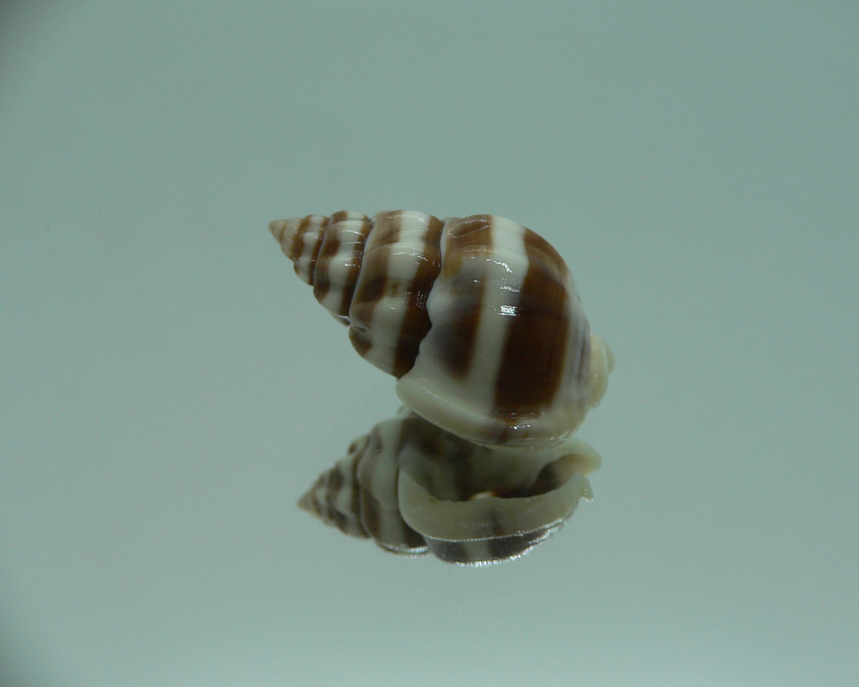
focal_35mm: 37
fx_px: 941
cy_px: 346
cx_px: 459
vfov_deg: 40.1
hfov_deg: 49.0
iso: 80
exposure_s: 1/60
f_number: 2.8
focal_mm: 4.6
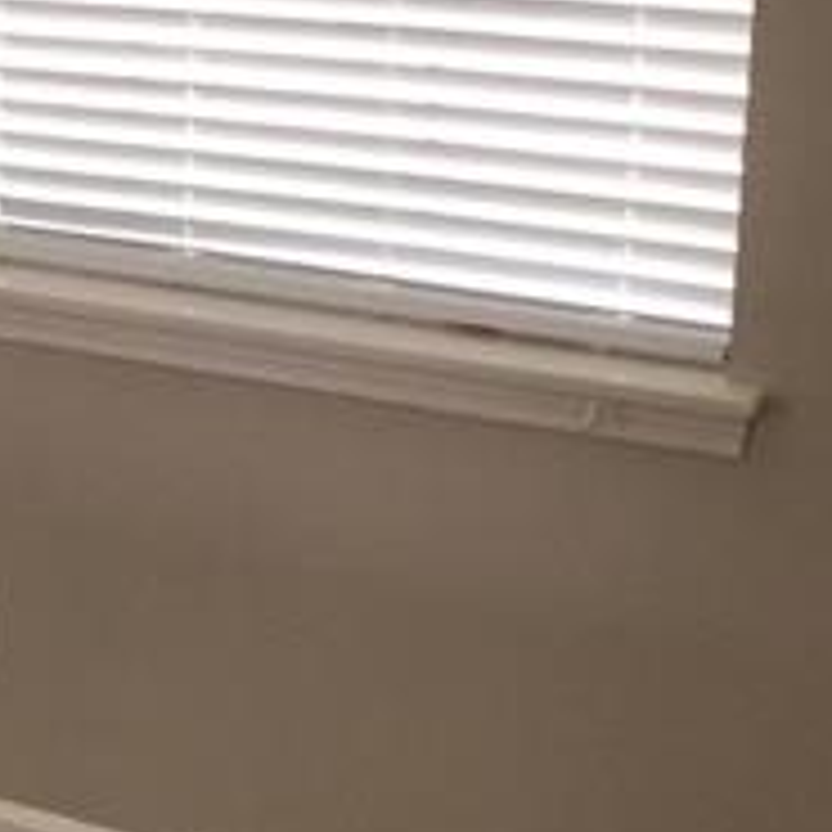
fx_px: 2801
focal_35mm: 103
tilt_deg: -8.3
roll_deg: +0.9
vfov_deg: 16.7
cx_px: -382
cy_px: 144
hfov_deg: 15.7
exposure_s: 1/15
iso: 64
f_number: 1.8
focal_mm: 3.99
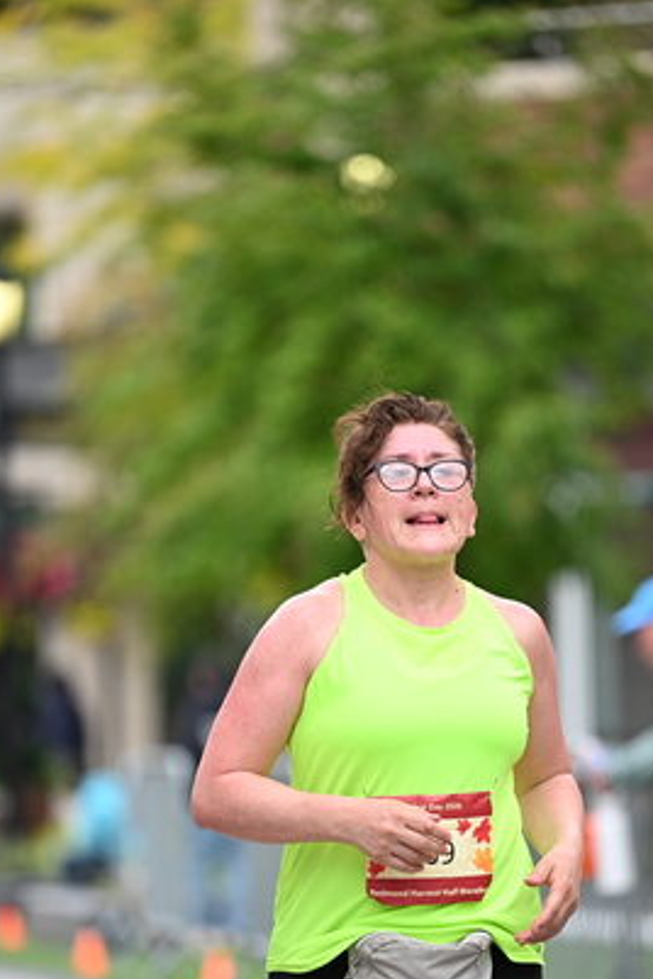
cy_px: 626
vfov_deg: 7.9
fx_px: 7074
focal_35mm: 260
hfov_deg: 5.3
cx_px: 337
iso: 640
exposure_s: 1/1600
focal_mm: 190
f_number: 2.8
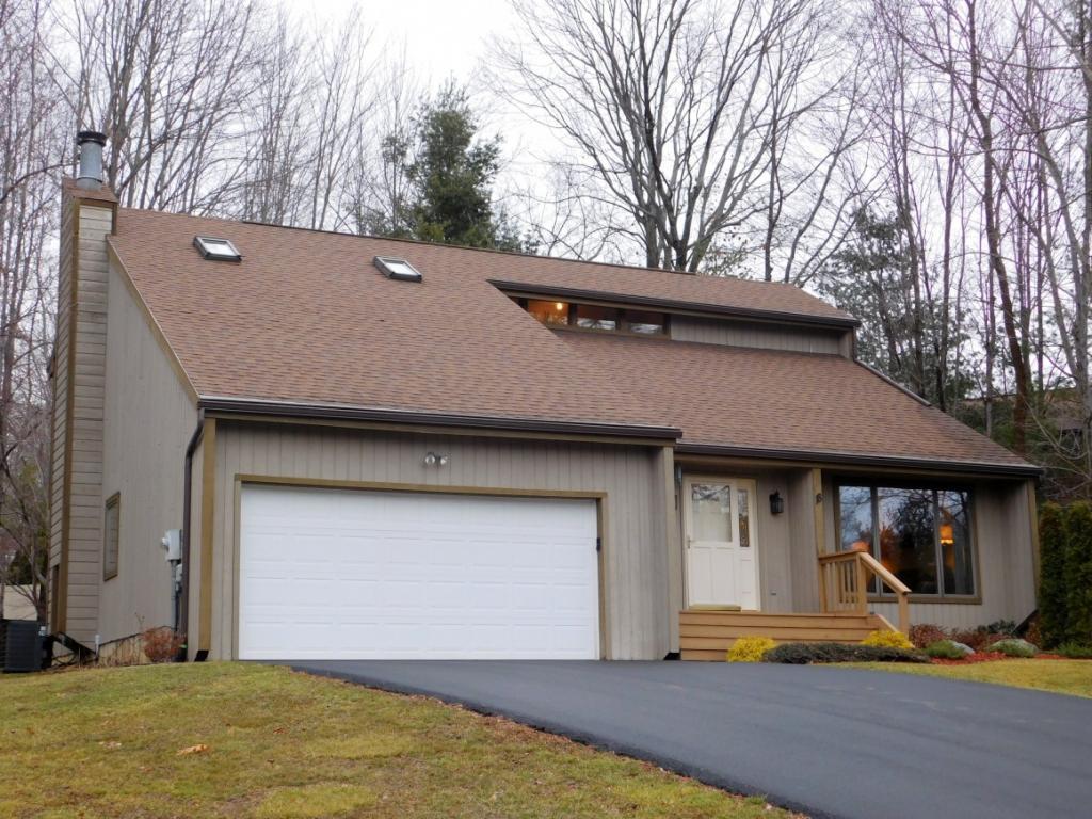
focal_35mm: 51
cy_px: 410
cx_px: 546
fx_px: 1609
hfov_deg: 37.5
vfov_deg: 28.6
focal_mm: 9
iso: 125
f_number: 3.8
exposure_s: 1/100
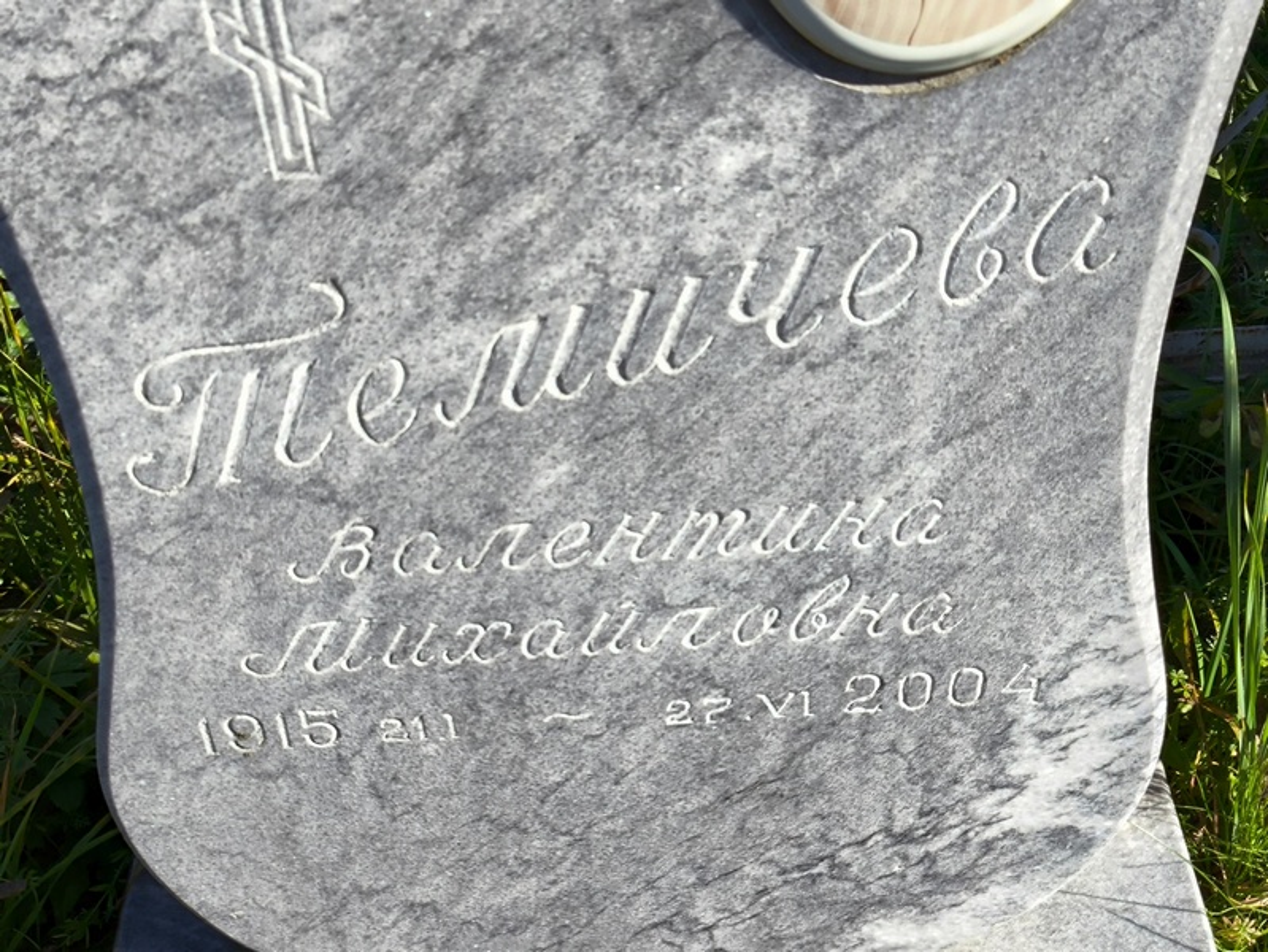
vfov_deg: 29.1
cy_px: 476
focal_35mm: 50
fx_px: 1832
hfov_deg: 38.2
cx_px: 634
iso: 50
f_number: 1.7
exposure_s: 1/636
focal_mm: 4.71
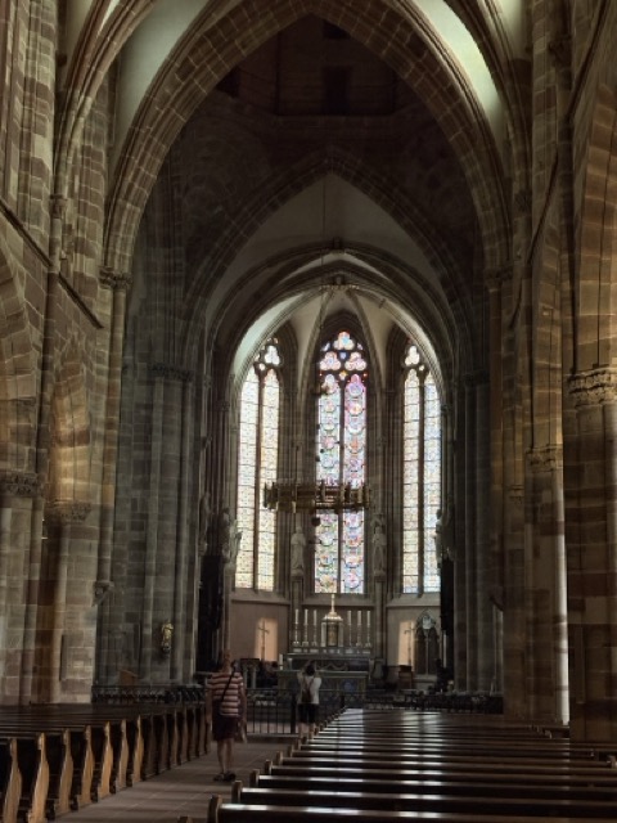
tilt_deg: +12.4
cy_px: 412
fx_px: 1236
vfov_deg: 36.8
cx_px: 308
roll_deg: -1.2
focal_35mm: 52
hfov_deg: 28.0
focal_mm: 5.96
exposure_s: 1/33
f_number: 1.6
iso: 100
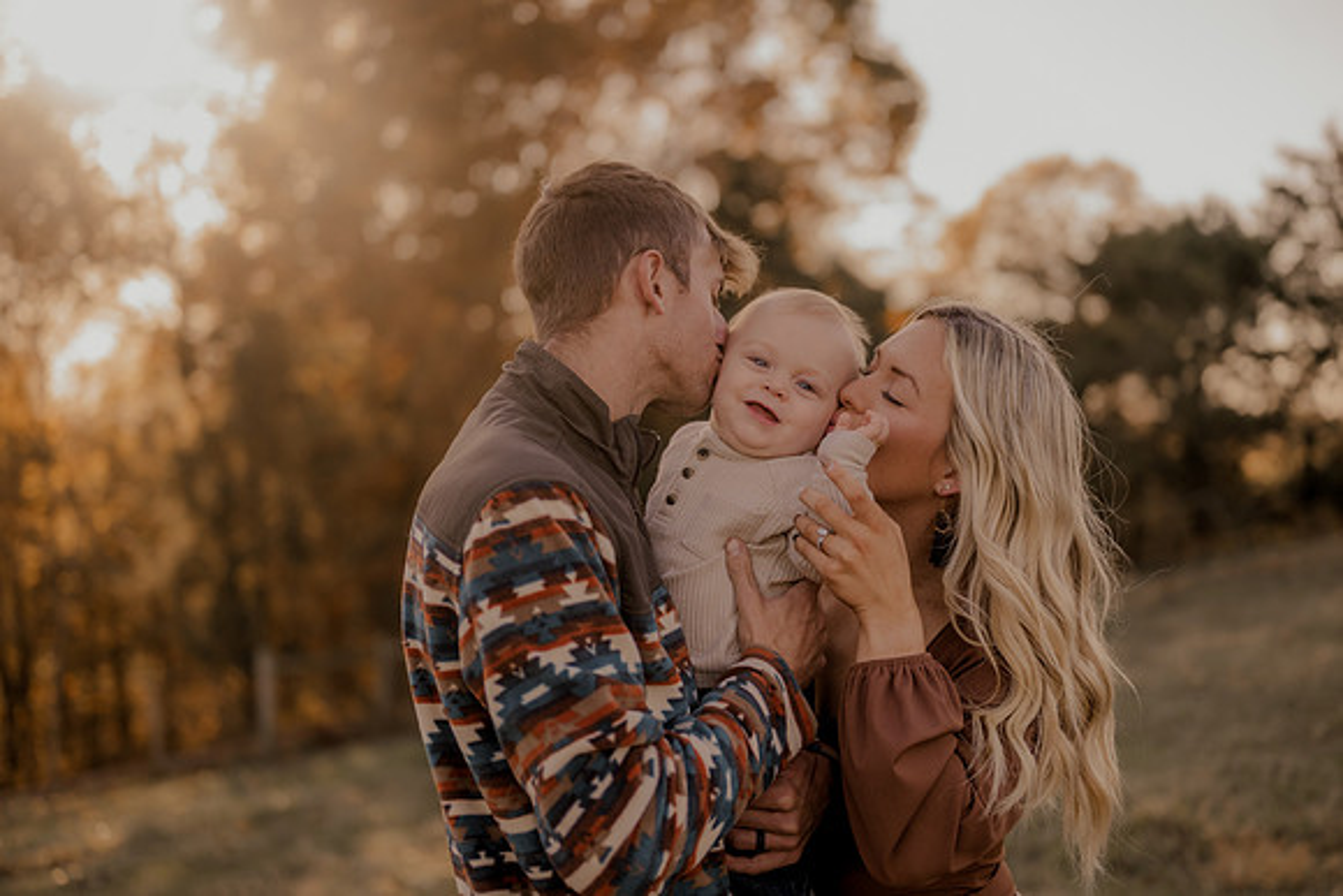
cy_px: 448
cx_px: 672
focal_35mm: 50
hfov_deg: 39.6
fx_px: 1866
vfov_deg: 27.0
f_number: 1.8
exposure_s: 1/1600
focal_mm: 50
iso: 250
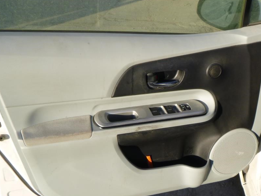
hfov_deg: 46.8
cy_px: 95
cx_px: 121
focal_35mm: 40
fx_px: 302
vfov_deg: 36.0
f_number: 3.9
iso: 100
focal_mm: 4.5
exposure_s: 1/250
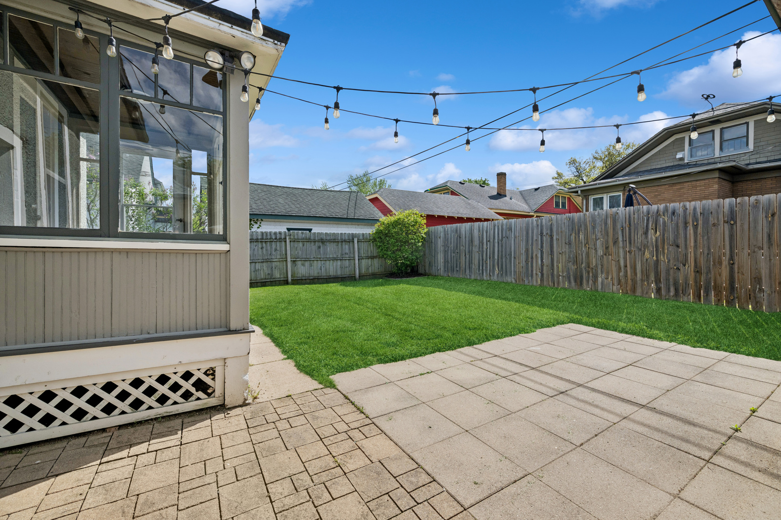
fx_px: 325
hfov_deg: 100.4
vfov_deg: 77.3
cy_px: 260
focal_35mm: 15
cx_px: 390
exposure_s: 1/1500
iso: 400
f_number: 8
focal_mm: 15
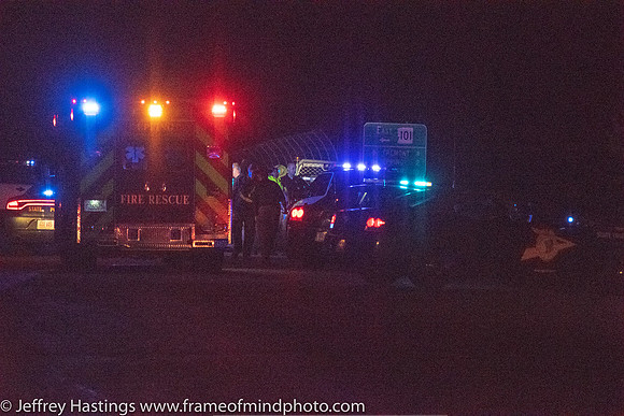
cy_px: 208
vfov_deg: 5.2
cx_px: 312
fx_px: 4551
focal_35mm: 262
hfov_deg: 7.8
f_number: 5.3
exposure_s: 1/3200
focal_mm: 175
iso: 16000
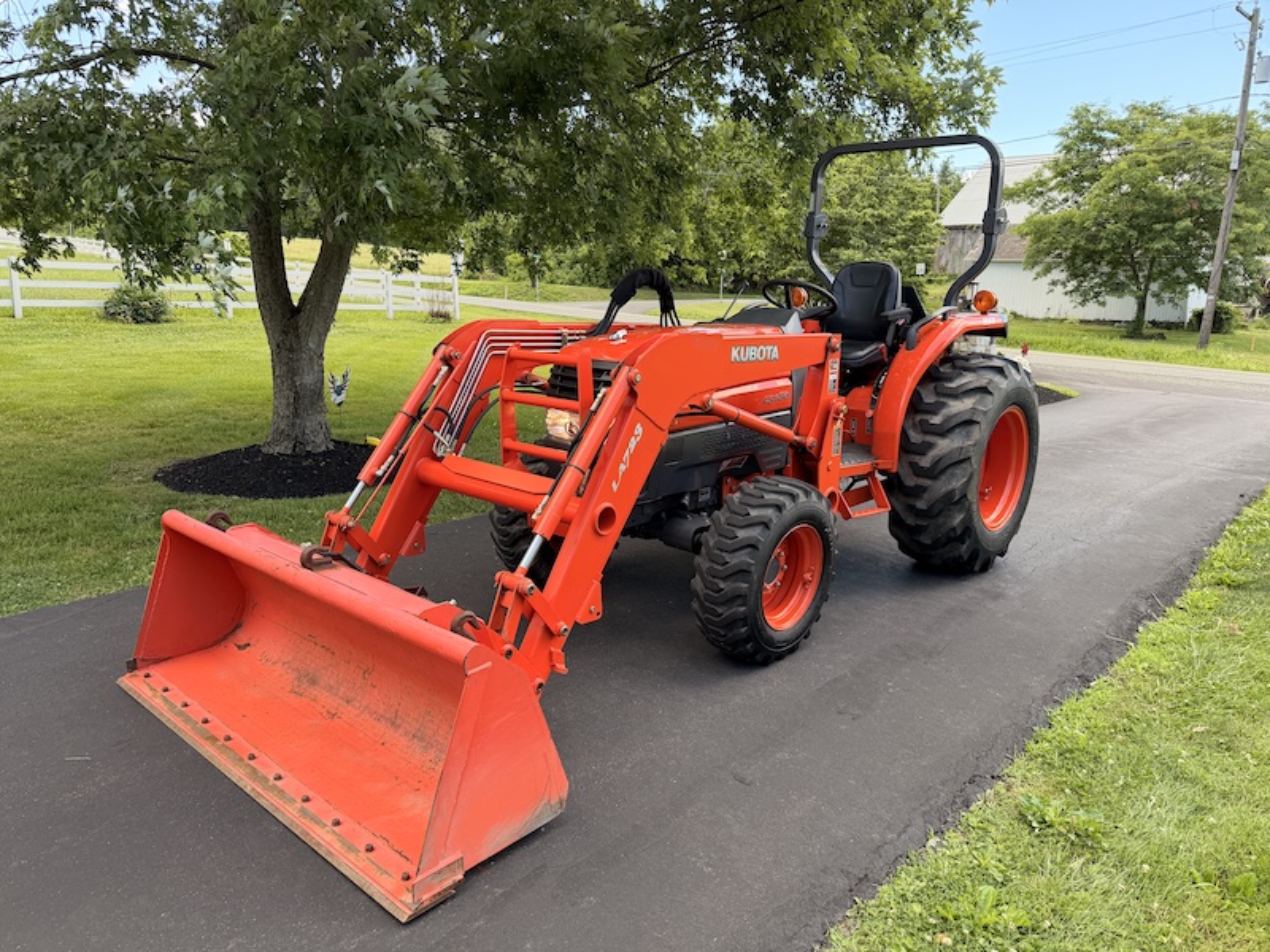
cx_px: 635
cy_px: 476
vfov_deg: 56.8
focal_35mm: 24
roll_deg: -0.9
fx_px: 881
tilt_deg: -8.8
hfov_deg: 71.6
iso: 100
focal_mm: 6.76
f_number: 1.78
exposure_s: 1/627
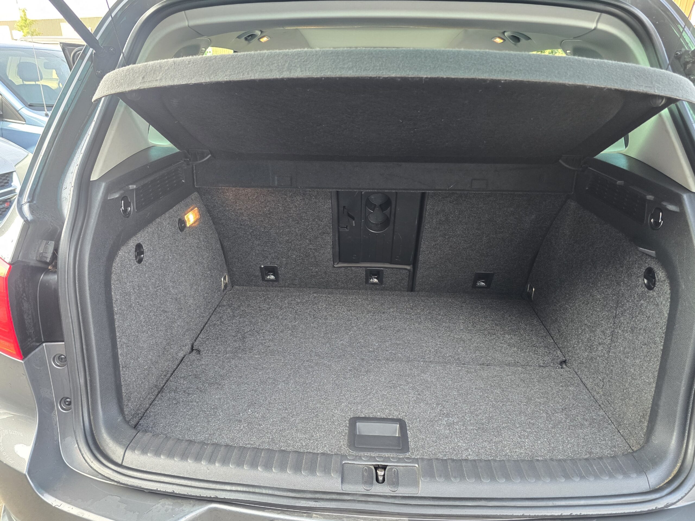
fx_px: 462
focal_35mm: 23
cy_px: 260
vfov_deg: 58.9
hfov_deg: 73.9
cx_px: 348
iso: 160
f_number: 1.7
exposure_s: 1/120
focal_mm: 6.3
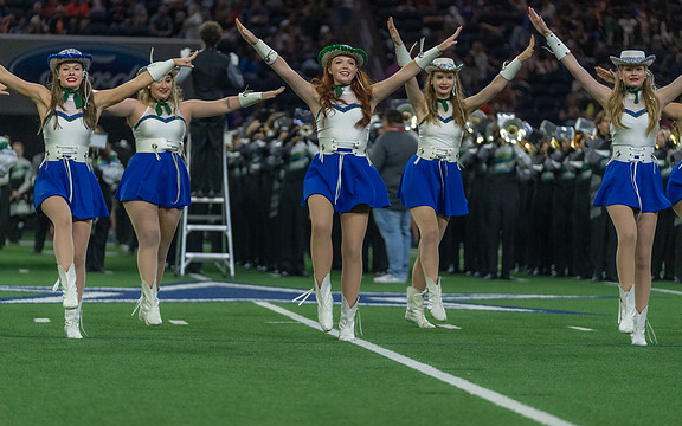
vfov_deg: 8.2
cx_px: 342
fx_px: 2955
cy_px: 202
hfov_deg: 13.2
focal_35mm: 159
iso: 4000
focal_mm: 155
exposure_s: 1/1250
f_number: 2.8
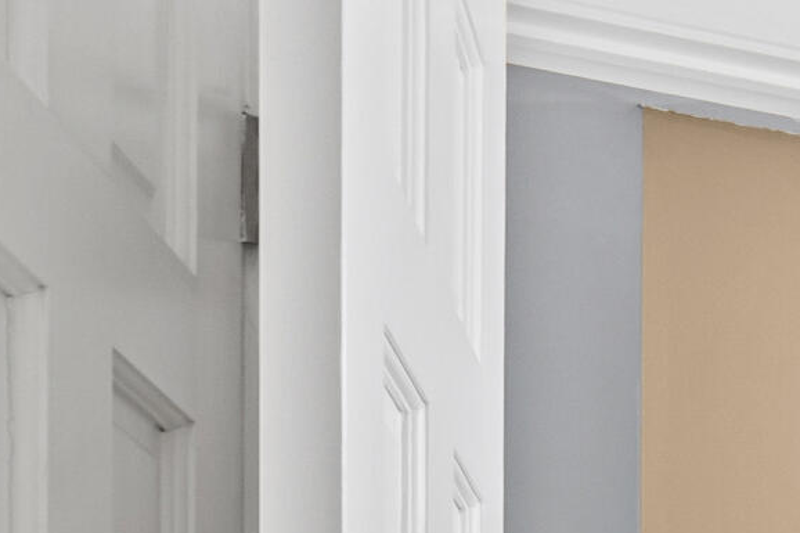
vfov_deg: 13.9
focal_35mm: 83
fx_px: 1844
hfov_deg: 16.4
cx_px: 1737
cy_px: 1074
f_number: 8
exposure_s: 1/2
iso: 800
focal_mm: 16
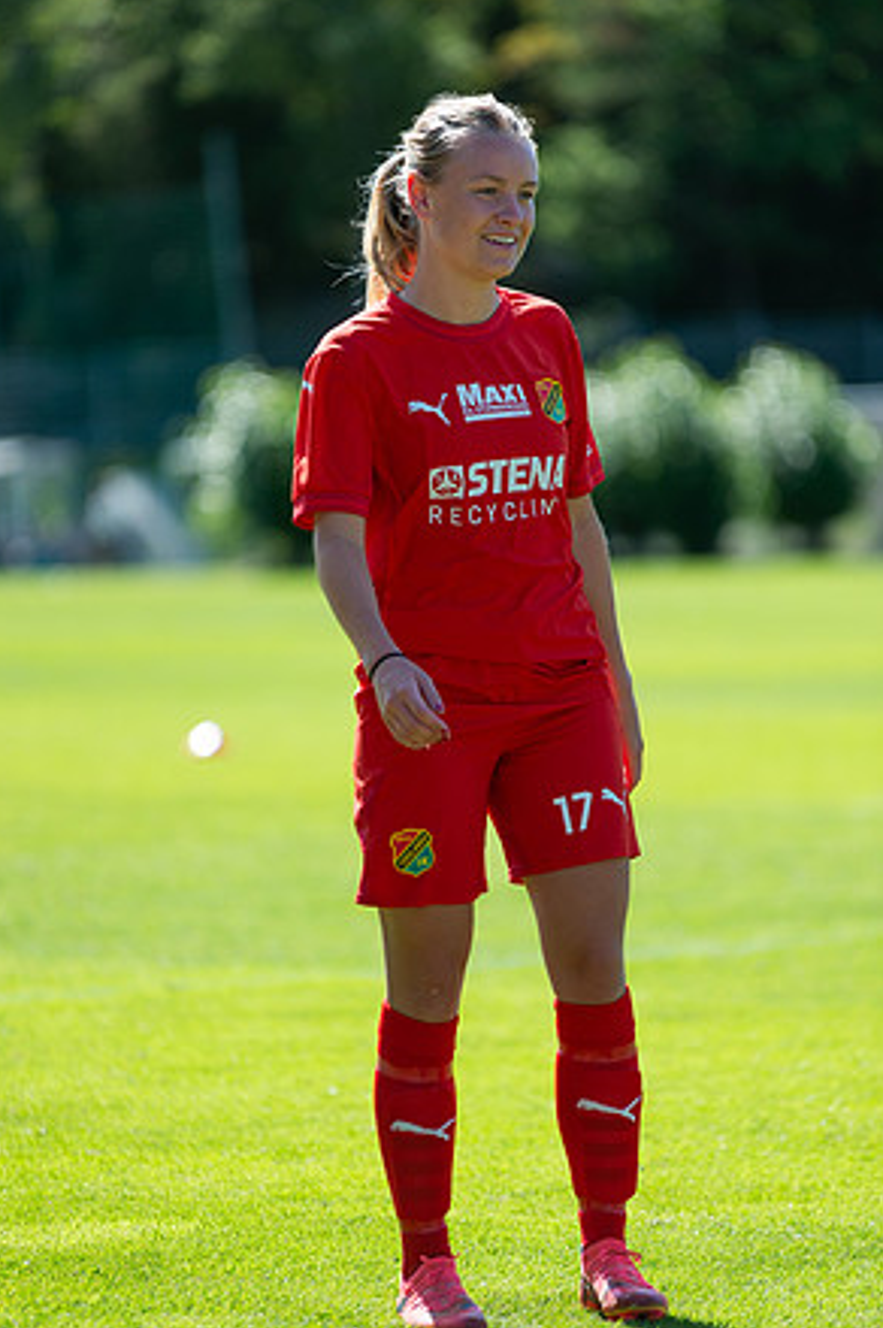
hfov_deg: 6.7
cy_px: 662
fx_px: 7554
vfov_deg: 10.0
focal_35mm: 205
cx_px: 434
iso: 320
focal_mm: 200
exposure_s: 1/2500
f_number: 3.2
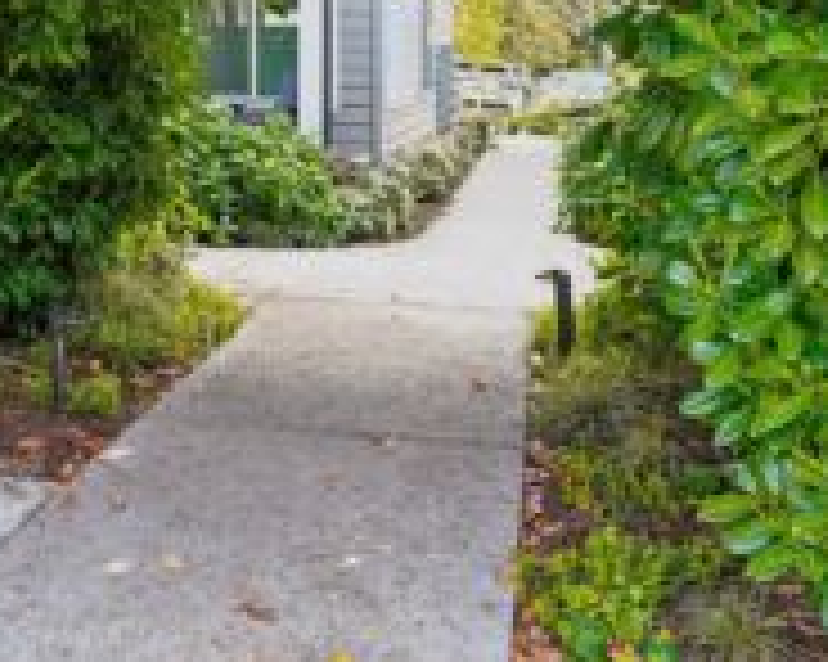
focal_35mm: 49
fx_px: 1200
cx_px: 212
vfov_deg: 29.7
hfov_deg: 37.2
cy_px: 79
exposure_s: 1/15
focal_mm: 24
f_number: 8
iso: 400
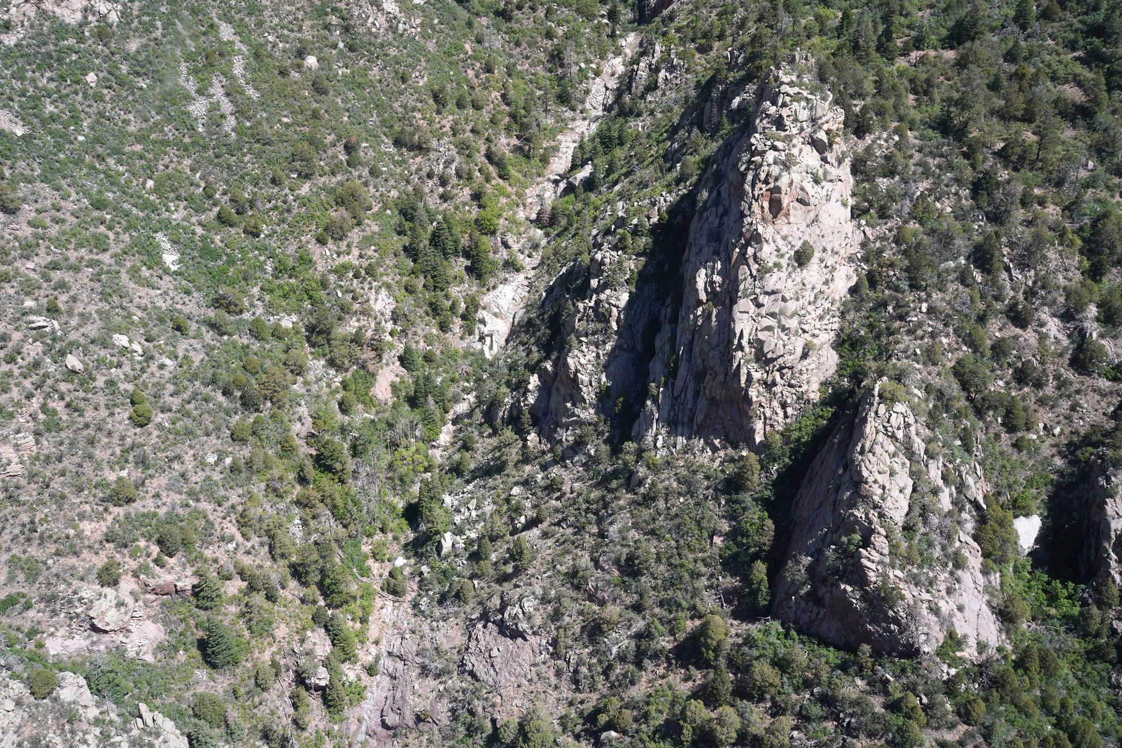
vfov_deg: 43.6
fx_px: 935
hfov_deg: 61.9
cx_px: 561
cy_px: 374
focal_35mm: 30
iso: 1250
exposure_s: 1/320
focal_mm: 30
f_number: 18
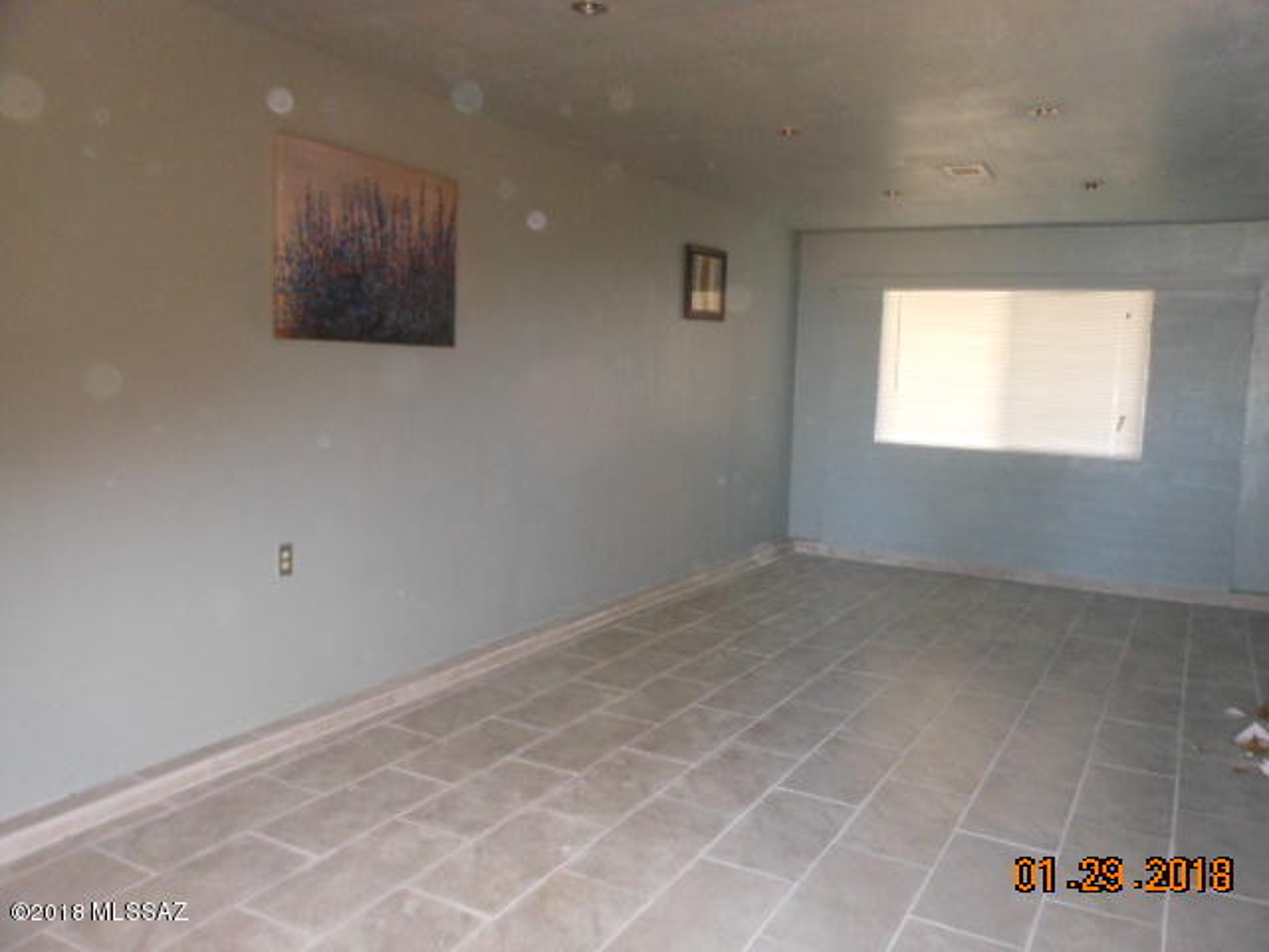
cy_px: 476
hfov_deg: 63.4
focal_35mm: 28
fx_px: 1026
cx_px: 634
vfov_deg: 49.7
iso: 500
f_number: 3.7
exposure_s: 1/25
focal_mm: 5
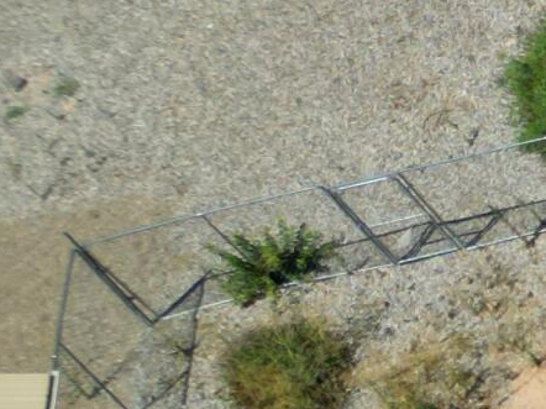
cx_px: 1808
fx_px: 2570
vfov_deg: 8.9
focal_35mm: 163
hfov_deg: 9.0
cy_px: 538
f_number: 1.7
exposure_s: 1/4000
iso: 100
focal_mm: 6.72
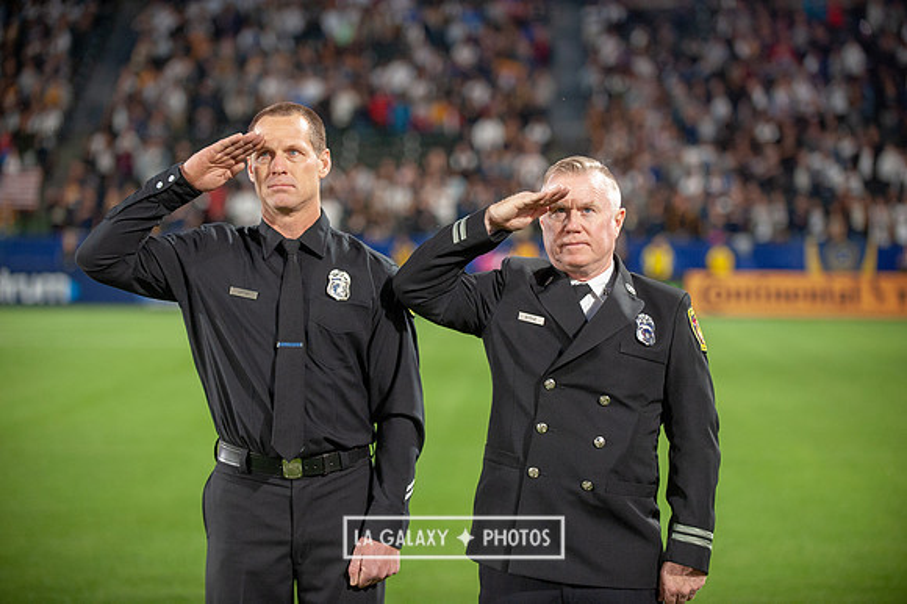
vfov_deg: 11.8
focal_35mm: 116
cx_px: 454
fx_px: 2921
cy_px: 302
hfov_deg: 17.7
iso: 1600
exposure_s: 1/500
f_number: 2.8
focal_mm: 116
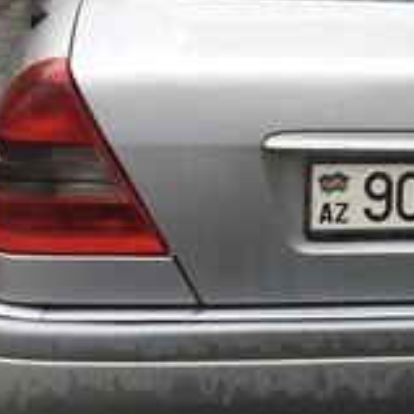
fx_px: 1082
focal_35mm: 80
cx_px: 453
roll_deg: -4.2
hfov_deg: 20.6
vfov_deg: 20.7
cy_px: -26
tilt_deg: -11.2
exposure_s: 1/553
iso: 25
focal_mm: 4.15
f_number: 2.2
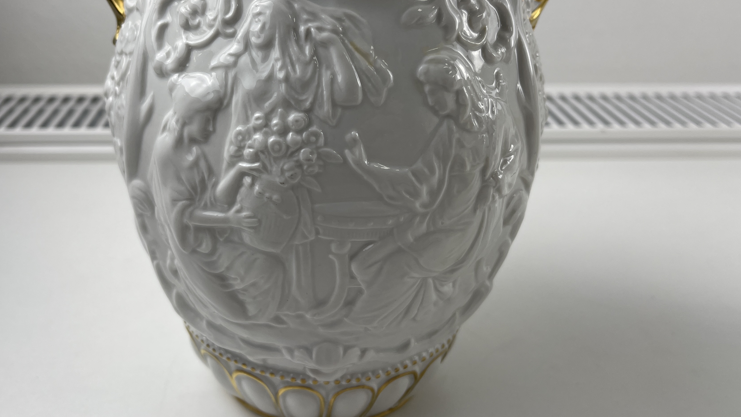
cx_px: 312
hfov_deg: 59.2
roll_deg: -1.1
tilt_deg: -23.8
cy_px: 146
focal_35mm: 33
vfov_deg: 35.4
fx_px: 648
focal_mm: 5.1
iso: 32
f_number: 1.6
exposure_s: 1/283
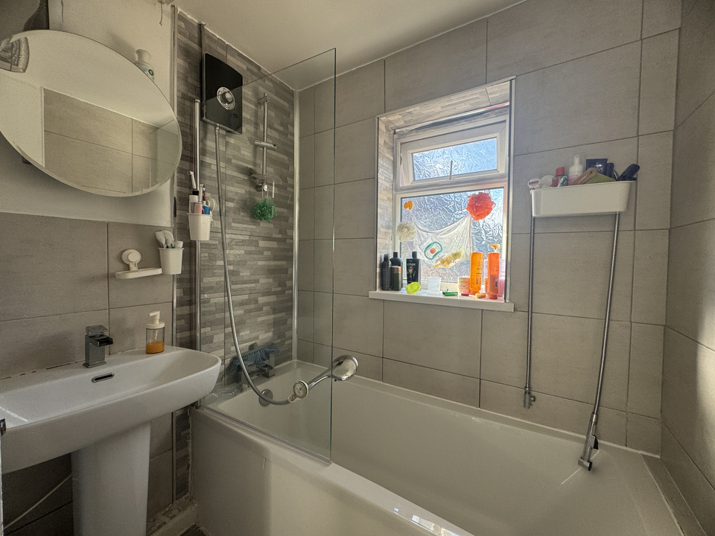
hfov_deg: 102.1
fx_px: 289
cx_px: 358
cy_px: 268
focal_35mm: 14
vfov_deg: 85.7
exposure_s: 1/99
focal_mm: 2.22
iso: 80
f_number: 2.2
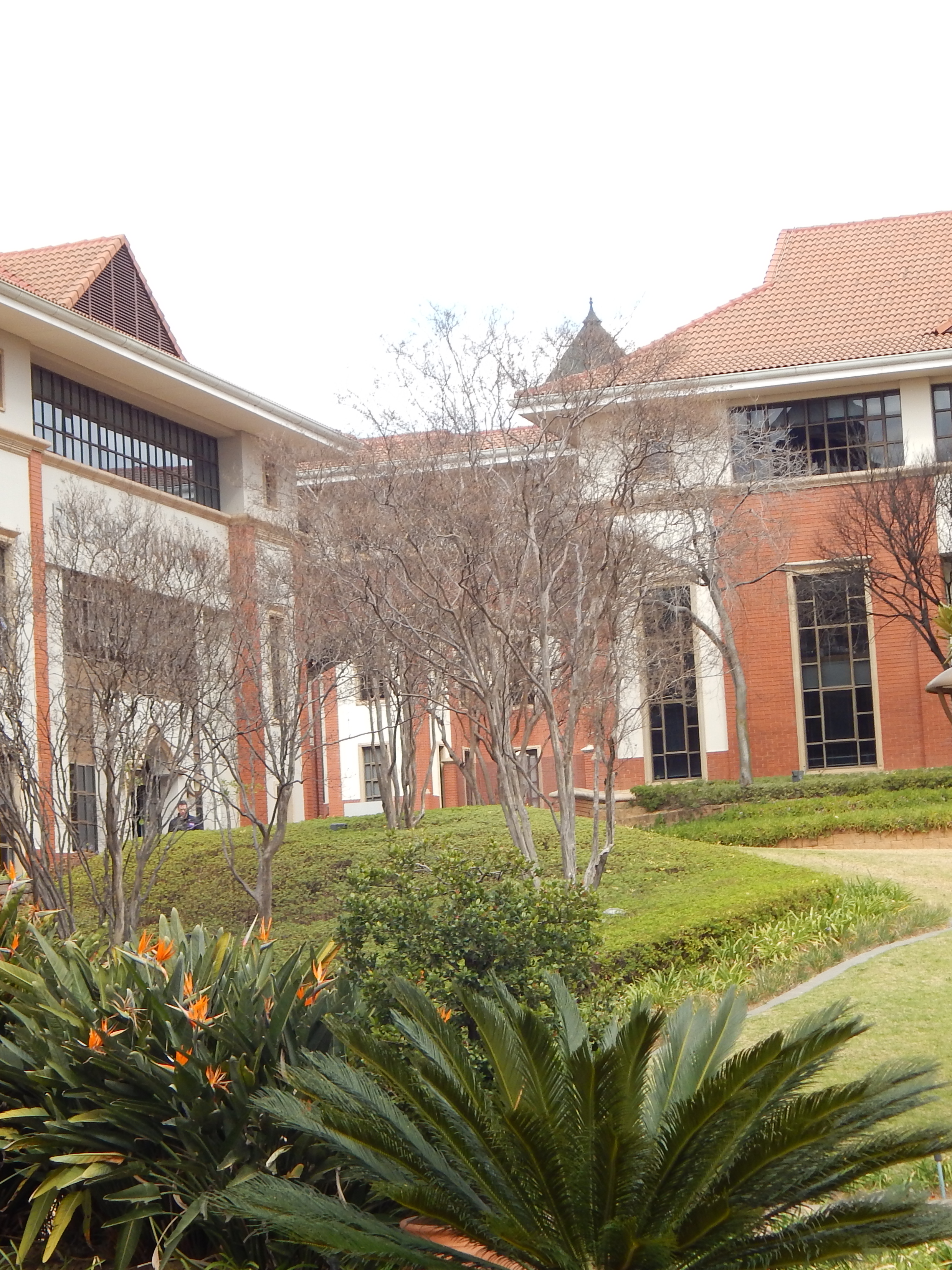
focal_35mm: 85
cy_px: 653
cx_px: 352
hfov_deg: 17.3
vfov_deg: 23.0
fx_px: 3117
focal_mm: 10.9
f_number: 4
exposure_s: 1/200
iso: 125
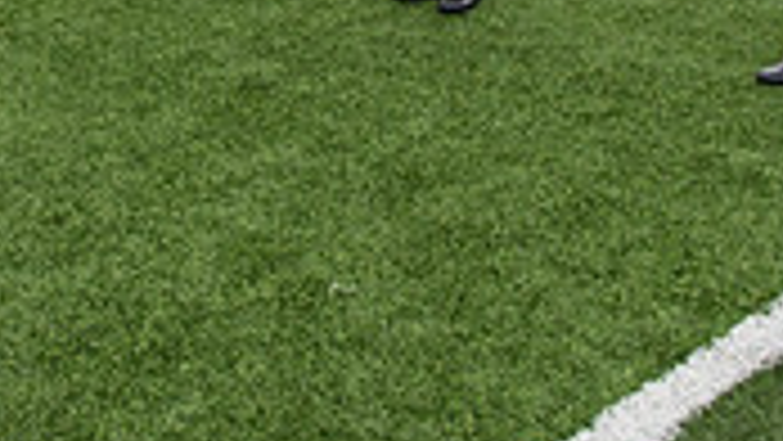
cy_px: -353
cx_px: 238
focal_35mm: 84
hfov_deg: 25.1
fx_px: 1745
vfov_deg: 13.0
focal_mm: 24
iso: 400
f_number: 4
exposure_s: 1/800
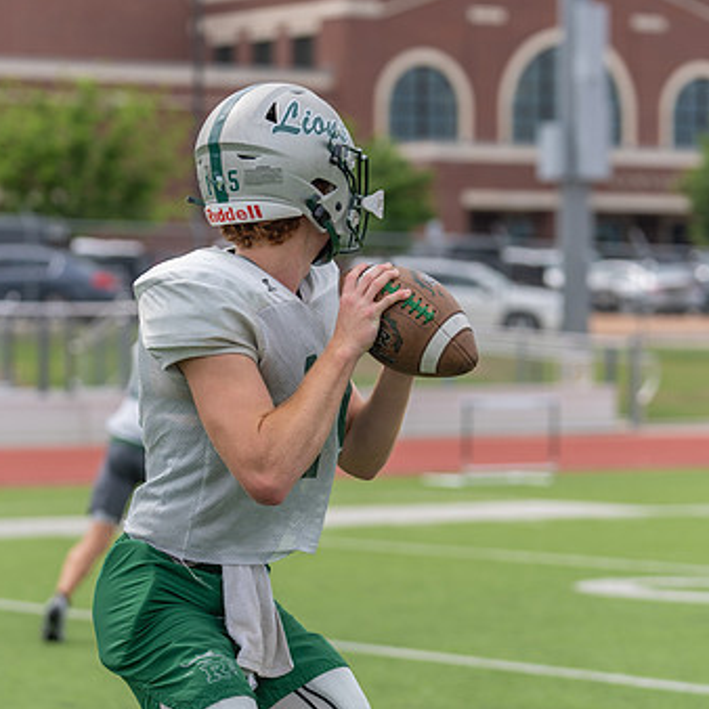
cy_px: 383
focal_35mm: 159
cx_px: 294
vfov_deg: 11.0
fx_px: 3684
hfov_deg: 11.0
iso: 160
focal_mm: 109
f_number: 3.5
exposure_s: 1/1250
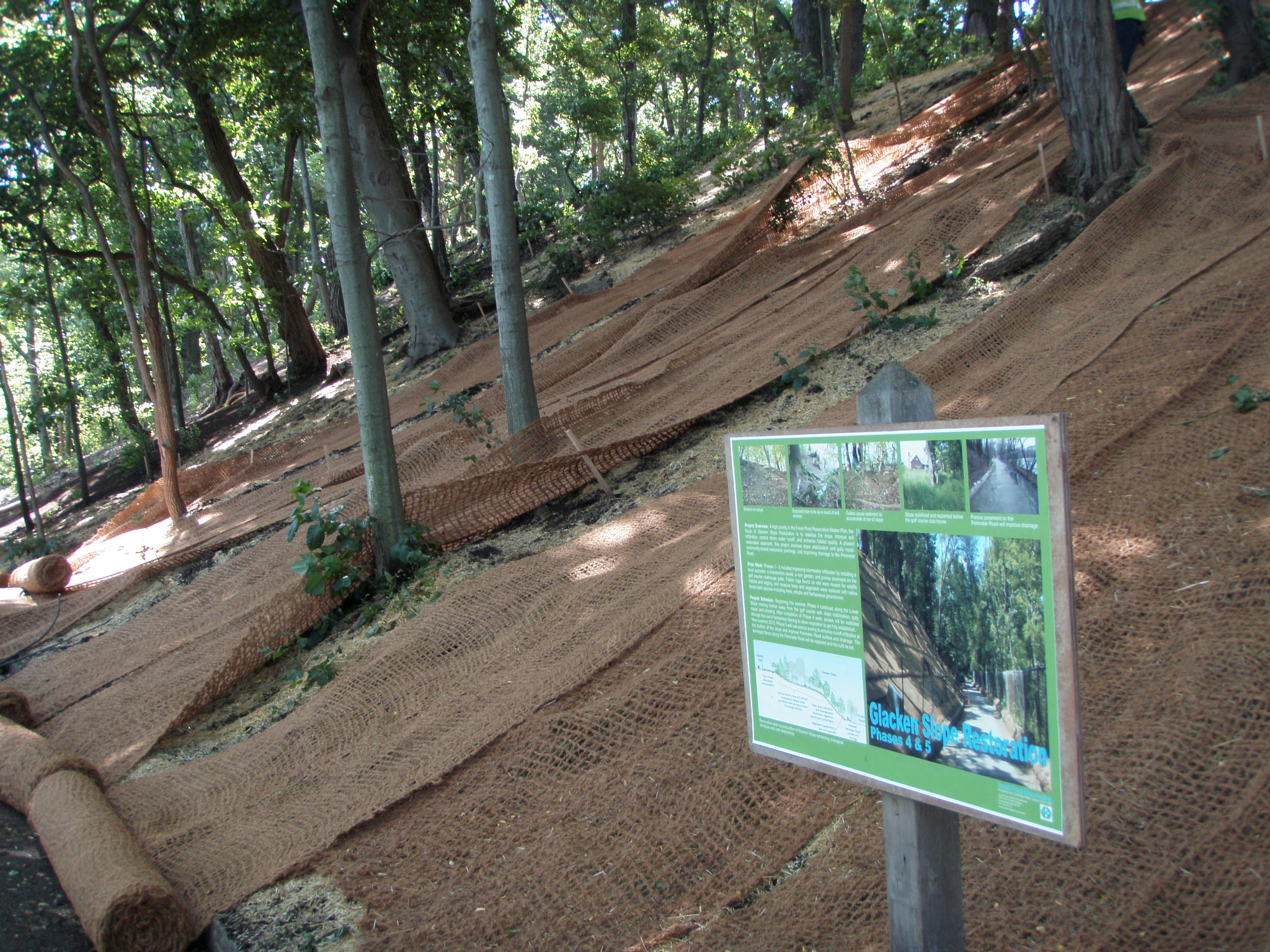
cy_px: 476
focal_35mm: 38
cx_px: 635
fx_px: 1394
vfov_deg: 37.7
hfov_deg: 49.0
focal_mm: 6.7
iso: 100
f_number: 3.5
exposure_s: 1/30
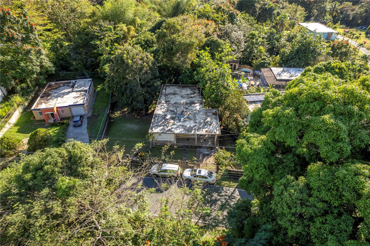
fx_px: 226
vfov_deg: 57.2
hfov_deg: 78.6
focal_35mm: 22
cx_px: 185
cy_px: 123
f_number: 2.8
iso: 100
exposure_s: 1/400
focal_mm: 8.38
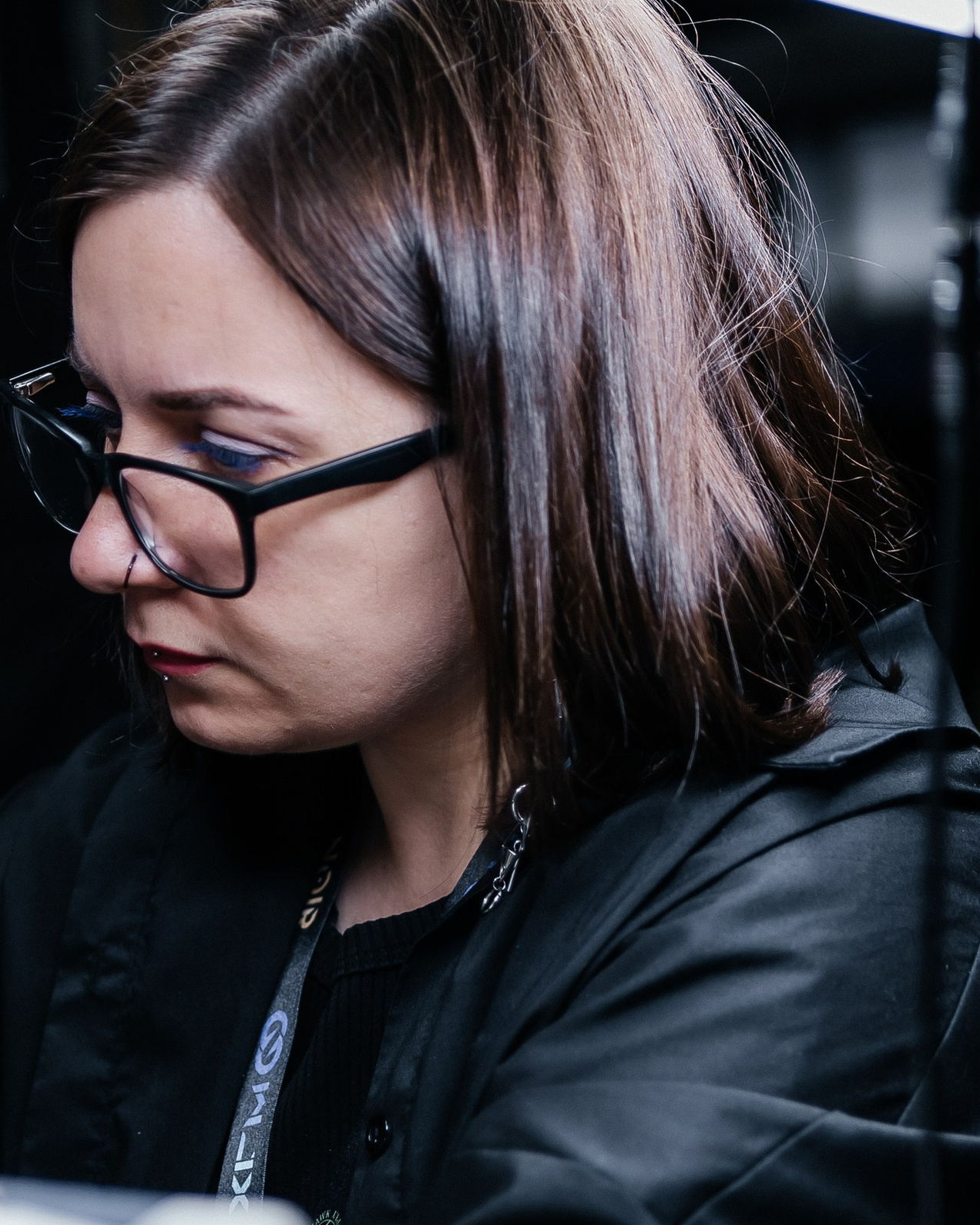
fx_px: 3698
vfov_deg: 18.8
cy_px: 784
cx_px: 166
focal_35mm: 102
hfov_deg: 15.0
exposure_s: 1/200
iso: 250
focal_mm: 45
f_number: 1.8
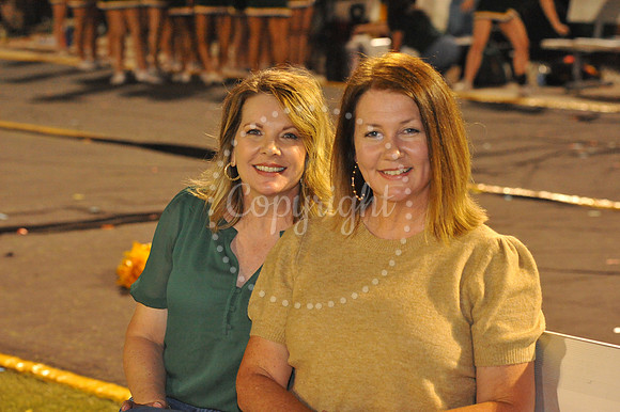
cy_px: 206
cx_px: 310
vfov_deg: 13.0
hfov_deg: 19.5
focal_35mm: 105
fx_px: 1807
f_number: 6.3
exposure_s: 1/160
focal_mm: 105
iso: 6400
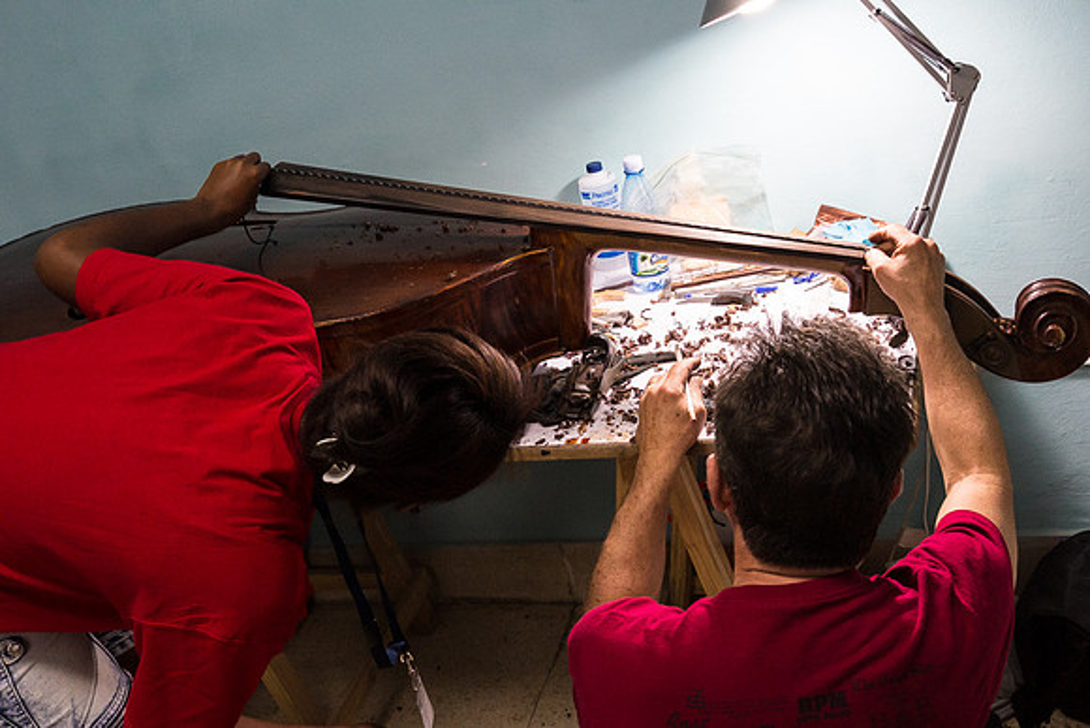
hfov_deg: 47.4
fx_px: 1242
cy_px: 364
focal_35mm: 41
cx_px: 545
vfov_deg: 32.6
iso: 3200
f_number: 7.1
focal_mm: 27
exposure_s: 1/60
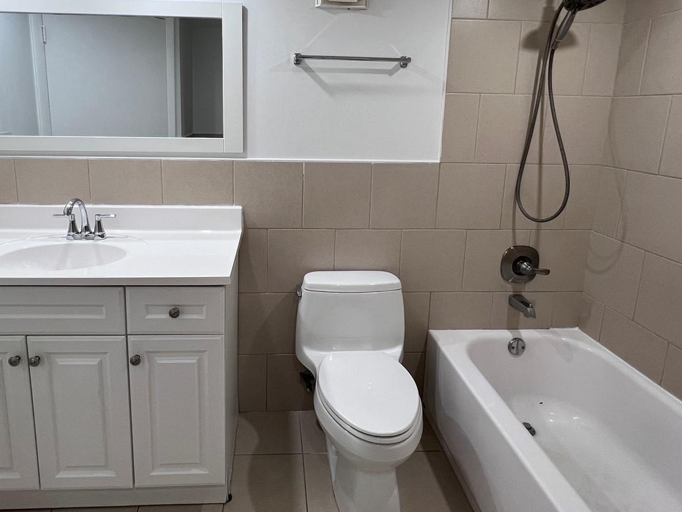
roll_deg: -1.5
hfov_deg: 81.3
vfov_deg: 65.0
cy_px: 192
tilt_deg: -10.1
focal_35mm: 20
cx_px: 294
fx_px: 394
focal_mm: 1.57
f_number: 1.8
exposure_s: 1/120
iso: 125
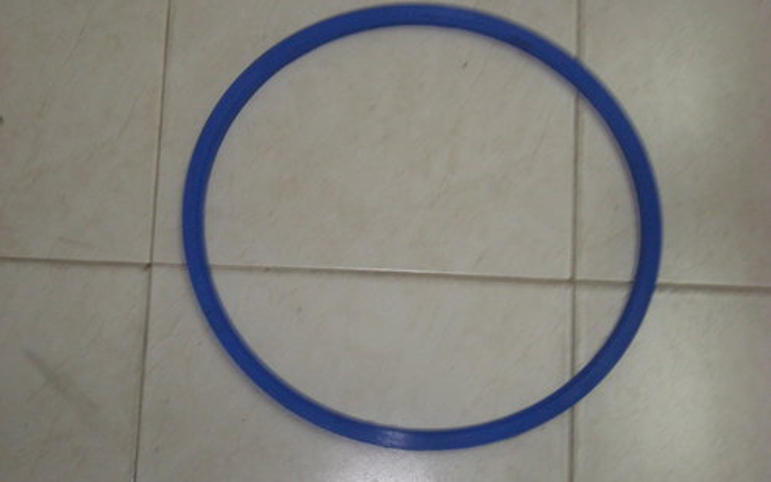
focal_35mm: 74
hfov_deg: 27.8
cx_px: 382
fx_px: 1555
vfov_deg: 17.6
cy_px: 229
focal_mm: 11.5
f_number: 4.4
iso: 400
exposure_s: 1/20.3
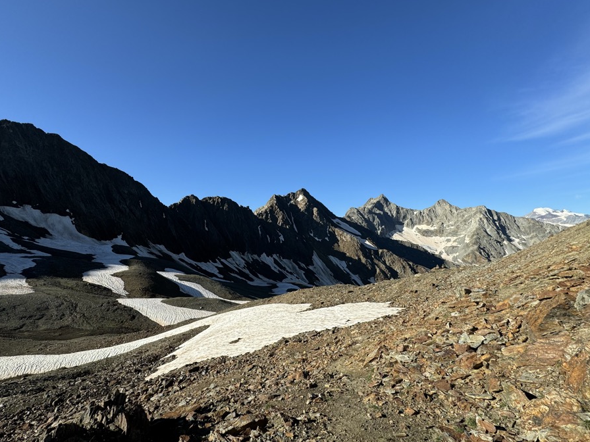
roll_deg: +0.9
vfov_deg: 78.1
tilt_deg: +3.0
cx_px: 270
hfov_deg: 94.3
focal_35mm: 16
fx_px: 273
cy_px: 220
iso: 50
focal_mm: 2.22
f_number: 2.2
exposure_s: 1/1420
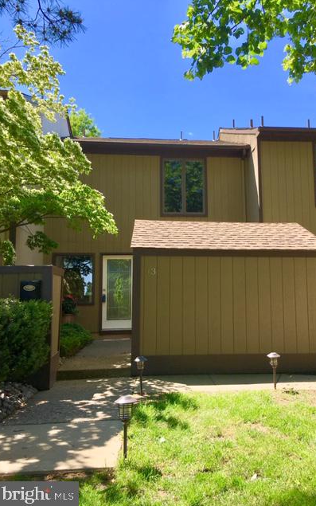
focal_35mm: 31
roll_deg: +0.2
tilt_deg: +7.8
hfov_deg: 40.5
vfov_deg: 61.2
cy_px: 253
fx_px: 427
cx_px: 187
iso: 25
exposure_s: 1/884
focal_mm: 4.15
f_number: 2.2
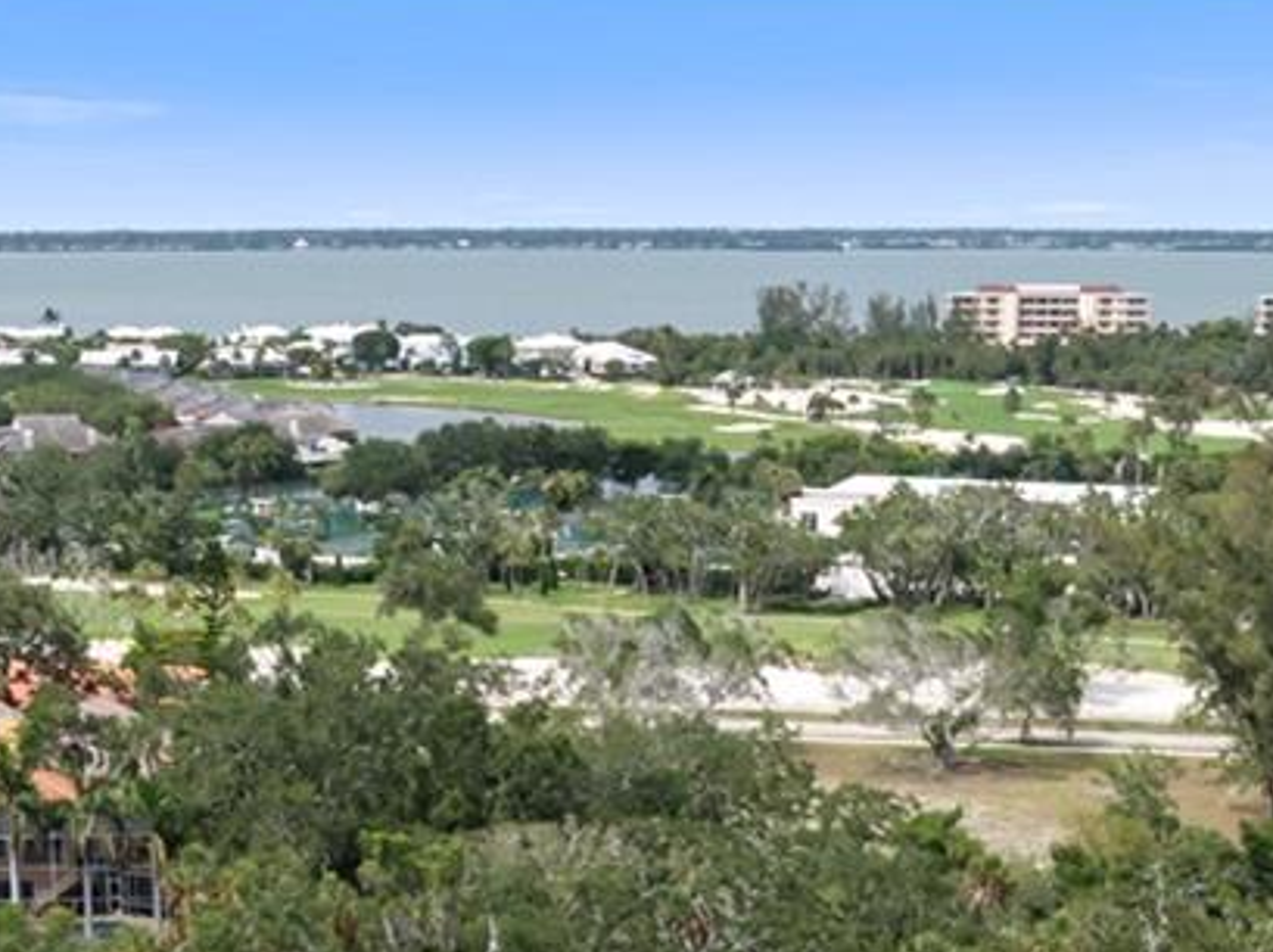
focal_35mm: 94
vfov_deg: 13.6
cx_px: 507
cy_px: 1834
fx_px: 3454
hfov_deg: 20.9
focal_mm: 12.29
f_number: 2.8
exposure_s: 1/100
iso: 130
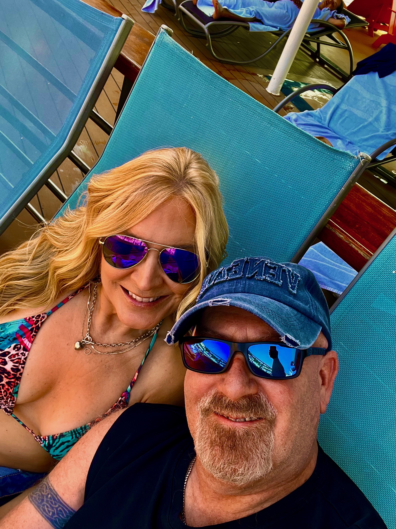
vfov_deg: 60.0
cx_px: 198
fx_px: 458
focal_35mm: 30
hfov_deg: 46.8
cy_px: 264
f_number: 2.2
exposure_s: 1/121
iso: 32
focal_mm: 2.71
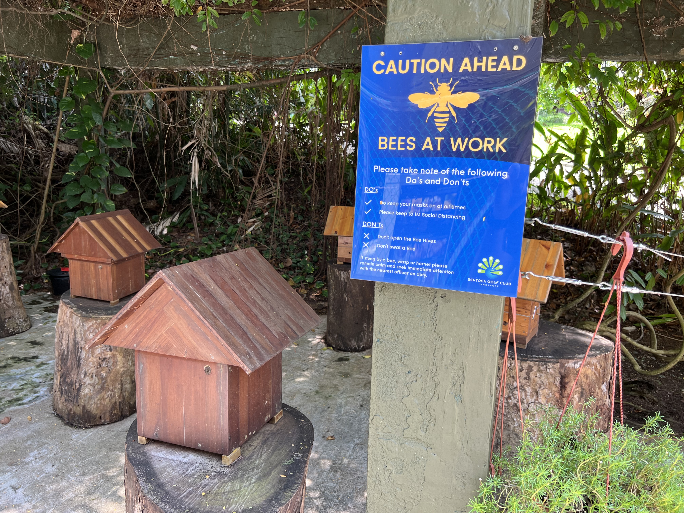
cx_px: 342
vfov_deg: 53.1
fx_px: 514
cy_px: 256
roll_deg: -1.5
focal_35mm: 26
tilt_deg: -11.5
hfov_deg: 67.3
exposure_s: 1/121
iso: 50
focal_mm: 5.7
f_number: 1.5
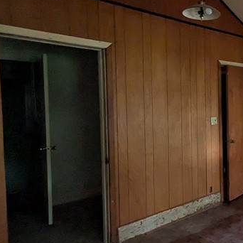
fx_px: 294
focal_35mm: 37
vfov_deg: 44.9
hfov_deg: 37.8
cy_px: 114
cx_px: 265
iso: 167
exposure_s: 1/23.8
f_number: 2.2
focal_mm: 1.85
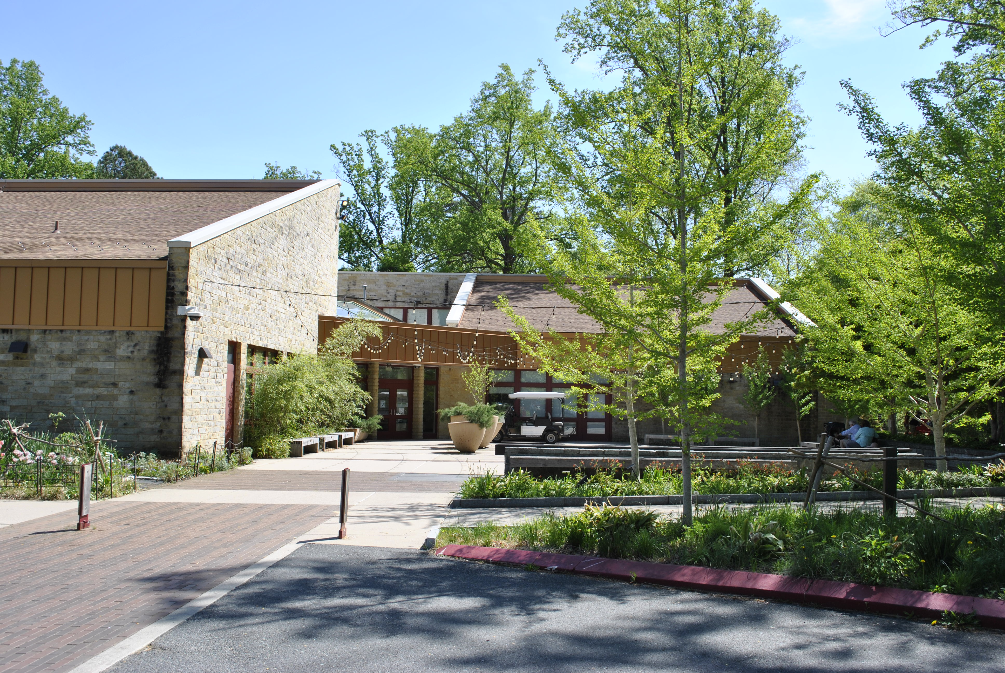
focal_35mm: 33
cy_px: 336
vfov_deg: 40.1
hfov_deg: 57.2
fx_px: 922
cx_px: 502
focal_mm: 22
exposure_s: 1/160
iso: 100
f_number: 8
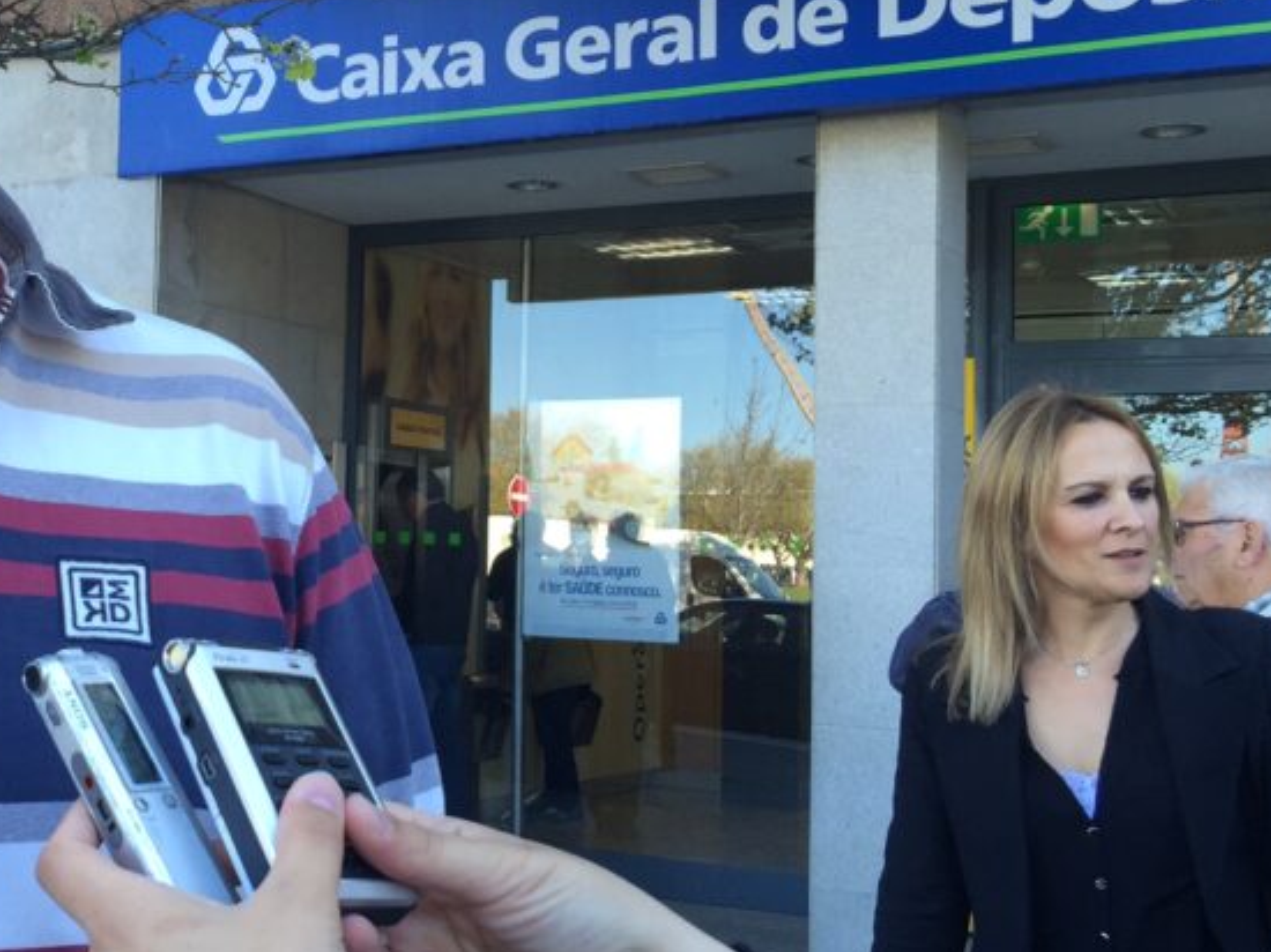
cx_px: 187
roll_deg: -1.8
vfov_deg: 27.0
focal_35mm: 54
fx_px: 1982
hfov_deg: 34.1
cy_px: 448
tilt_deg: +4.4
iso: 32
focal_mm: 4.15
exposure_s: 1/119
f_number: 2.2
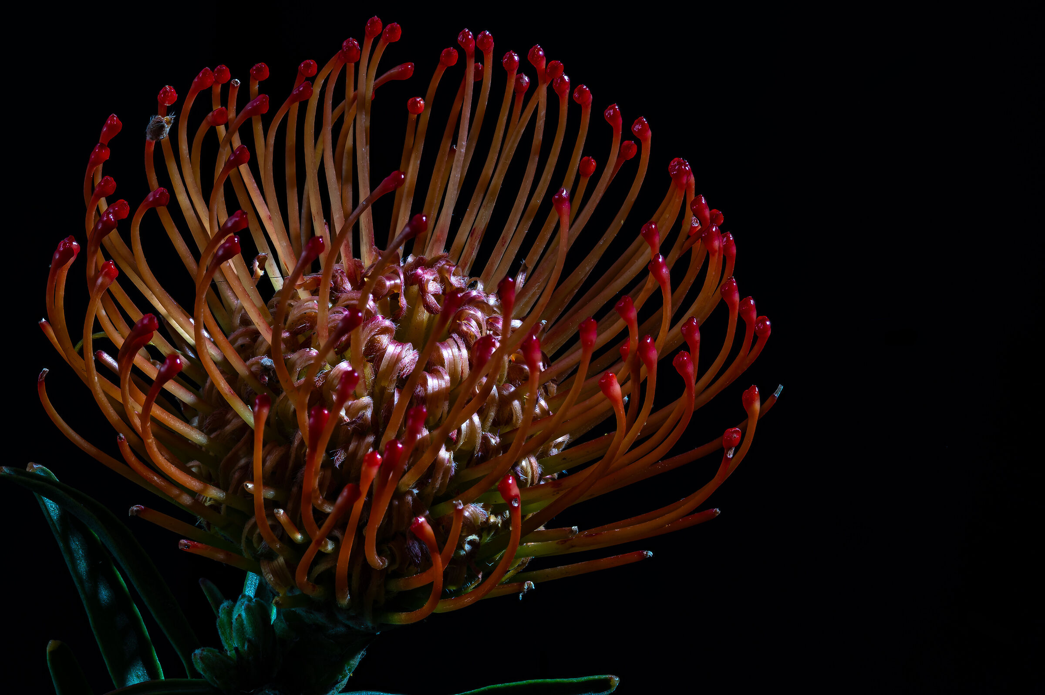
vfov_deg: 13.0
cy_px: 348
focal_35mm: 105
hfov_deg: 19.5
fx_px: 3046
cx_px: 522
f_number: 16
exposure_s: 1/2
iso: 100
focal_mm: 105
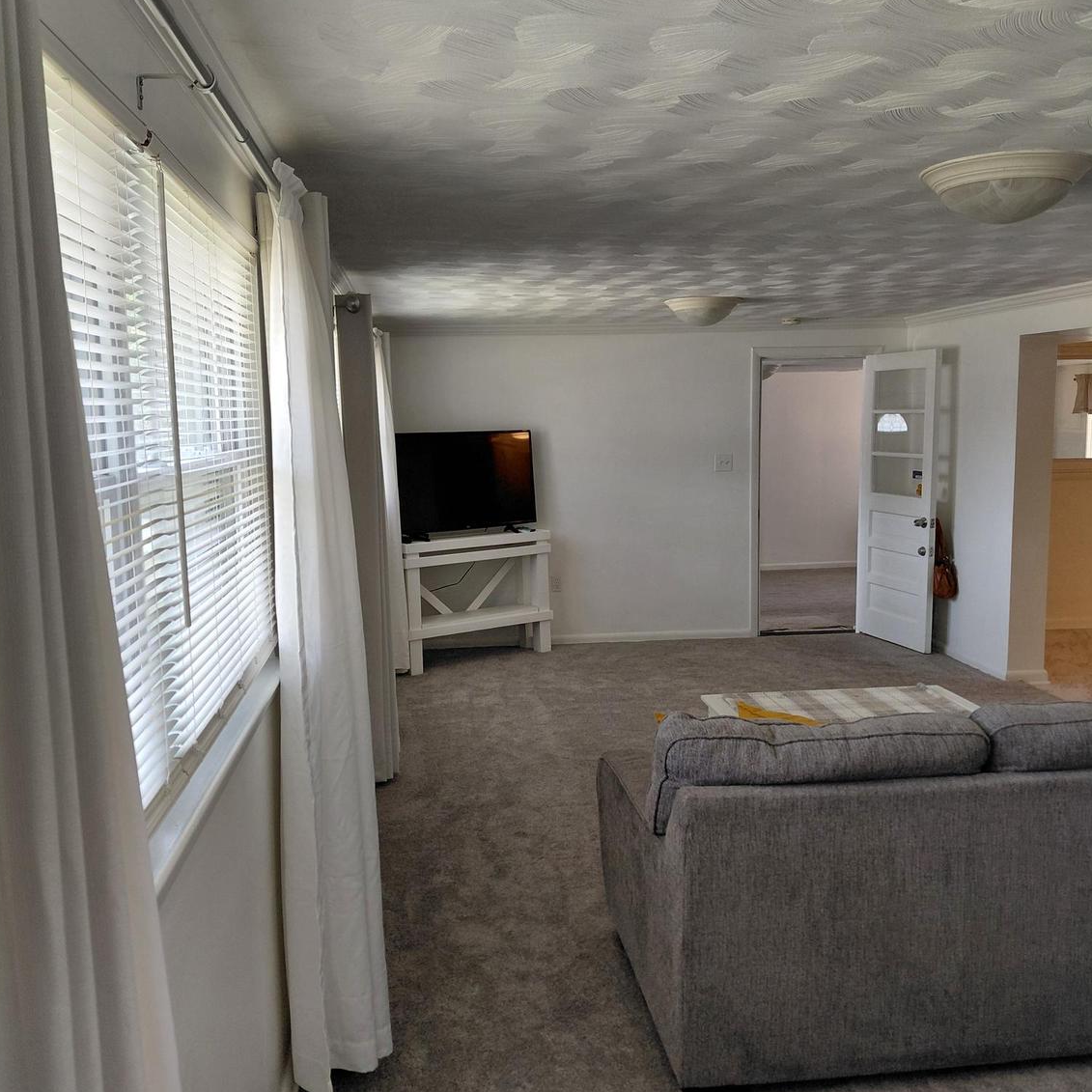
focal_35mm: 30
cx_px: 546
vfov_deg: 54.0
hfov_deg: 54.0
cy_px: 545
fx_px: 1071
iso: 100
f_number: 1.8
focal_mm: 4.69
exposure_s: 1/120
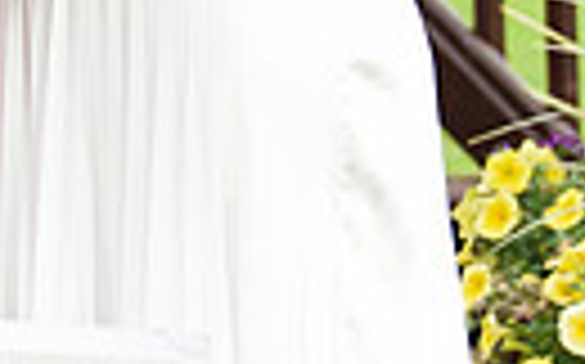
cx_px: -644
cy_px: -438
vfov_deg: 2.7
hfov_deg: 4.3
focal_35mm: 479
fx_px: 7630
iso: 640
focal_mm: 105
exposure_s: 1/500
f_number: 4.5
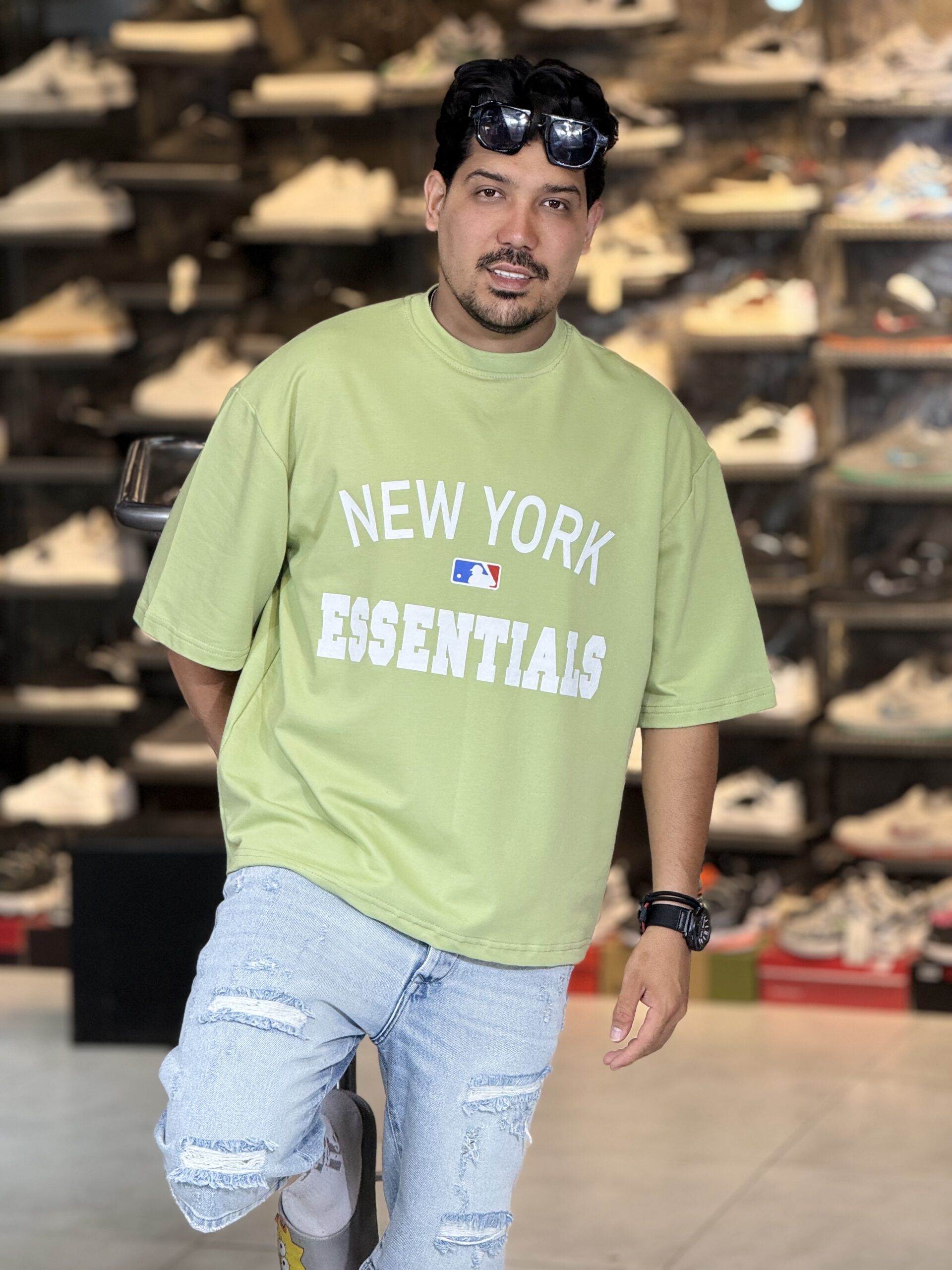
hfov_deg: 12.3
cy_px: 635
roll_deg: +0.2
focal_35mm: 120
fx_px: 4400
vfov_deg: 16.4
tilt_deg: -6.3
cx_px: 476
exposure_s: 1/100
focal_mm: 15.66
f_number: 2.8
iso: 125
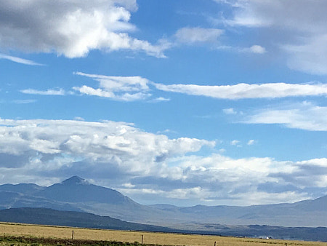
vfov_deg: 14.1
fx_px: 974
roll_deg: -3.5
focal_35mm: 103
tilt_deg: -3.6
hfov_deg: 18.6
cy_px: 273
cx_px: 0
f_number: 2.2
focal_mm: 4.15
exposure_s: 1/1709
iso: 25
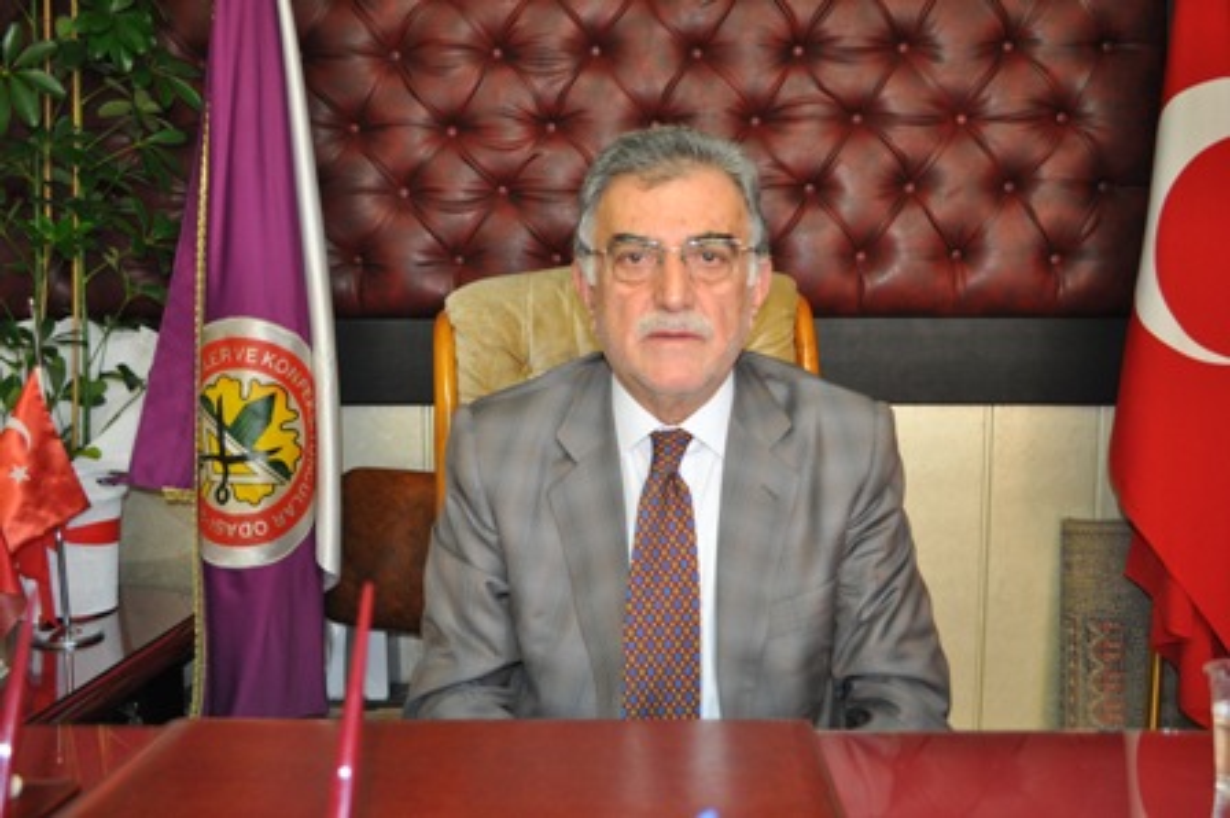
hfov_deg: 53.2
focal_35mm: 36
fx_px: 1229
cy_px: 409
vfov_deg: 36.8
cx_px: 615
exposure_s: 1/60
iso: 800
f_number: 4
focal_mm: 24
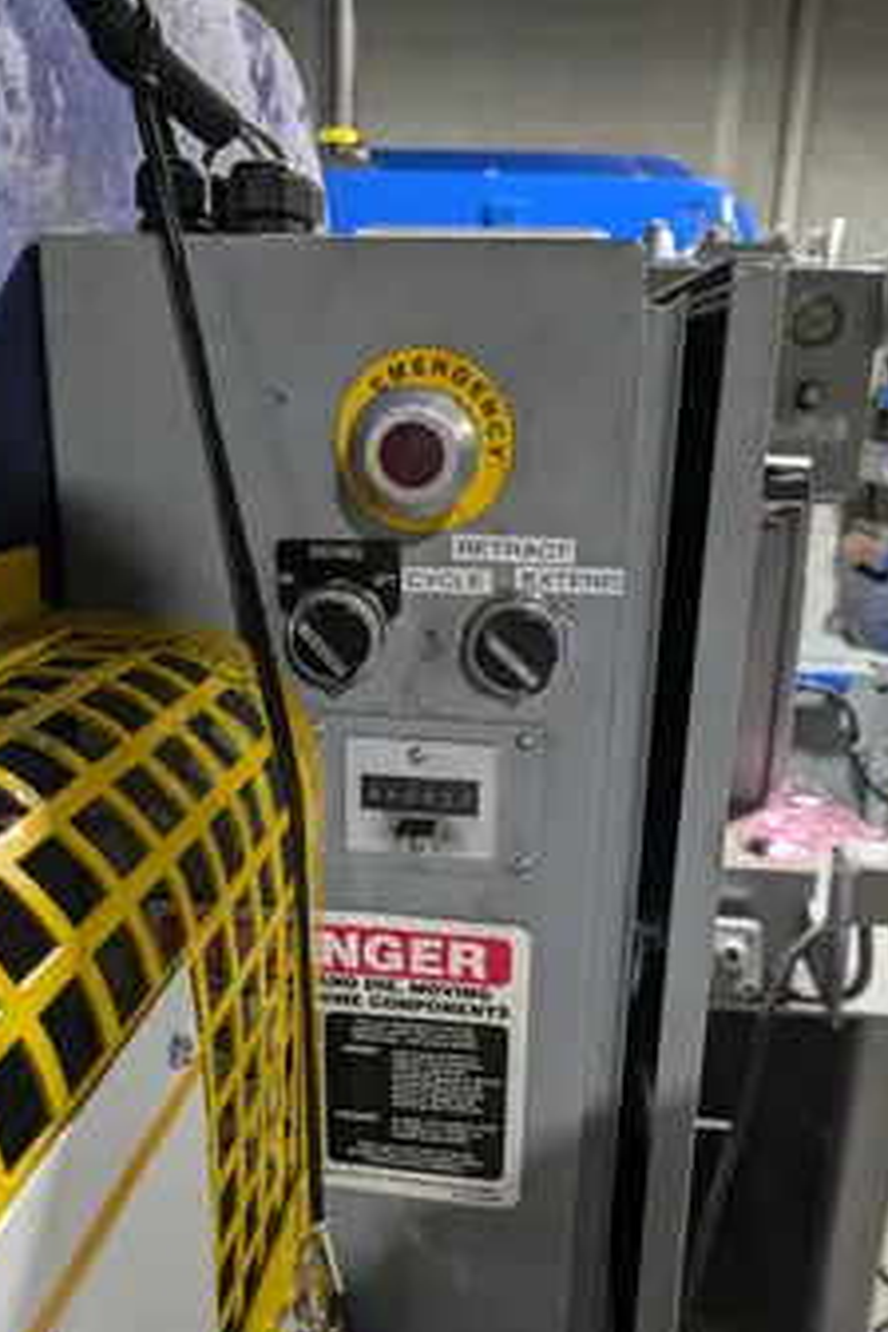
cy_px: 757
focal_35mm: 31
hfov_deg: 42.3
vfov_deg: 60.1
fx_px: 1147
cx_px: 476
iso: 276
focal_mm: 5.43
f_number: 1.89
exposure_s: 1/120
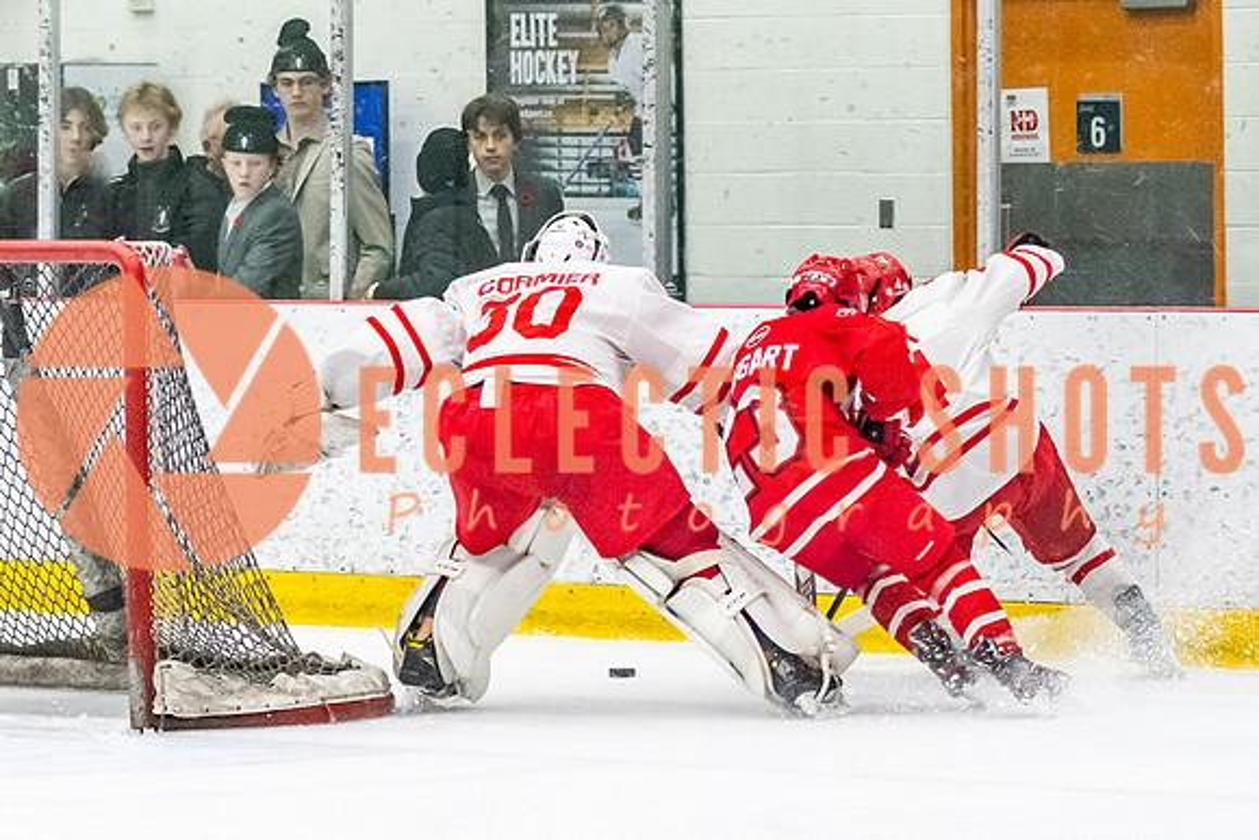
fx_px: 7180
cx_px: 629
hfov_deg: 10.0
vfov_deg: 6.7
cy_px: 368
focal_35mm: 205
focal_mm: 80
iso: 4000
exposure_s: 1/800
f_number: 2.8
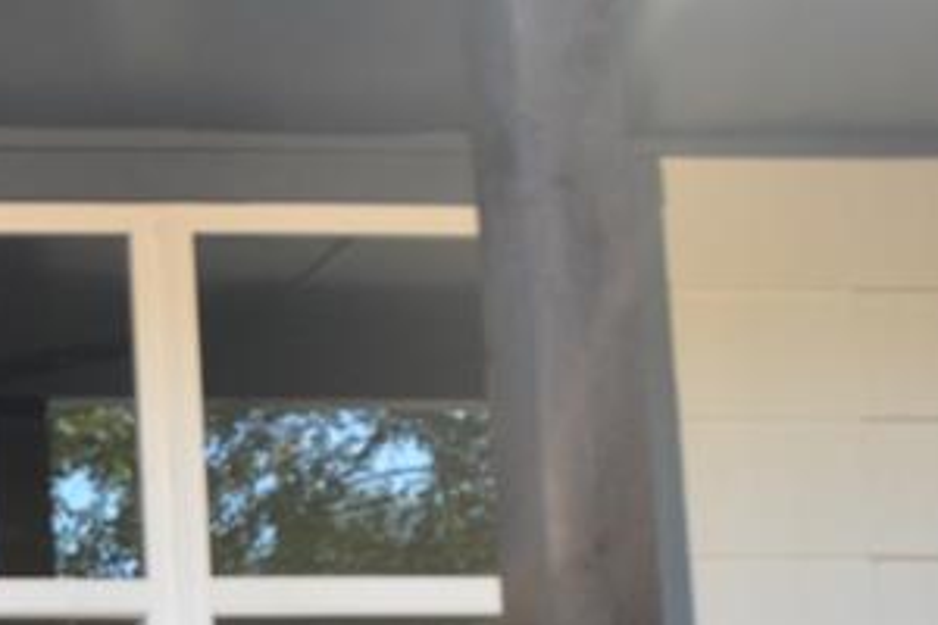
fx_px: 2397
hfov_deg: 18.8
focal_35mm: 92
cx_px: -567
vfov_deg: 14.4
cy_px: 759
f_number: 5.6
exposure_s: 1/125
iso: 320
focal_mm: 18
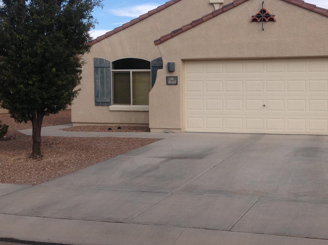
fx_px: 530
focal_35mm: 56
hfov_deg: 34.0
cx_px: 226
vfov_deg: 26.0
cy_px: 110
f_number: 2.4
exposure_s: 1/1681
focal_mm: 4.28
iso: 50
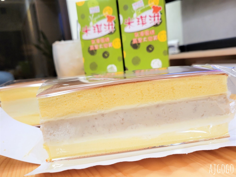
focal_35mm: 26
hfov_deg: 67.3
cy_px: 88
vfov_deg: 53.1
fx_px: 177
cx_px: 118
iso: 200
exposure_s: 1/40
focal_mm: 5.4
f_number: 1.8
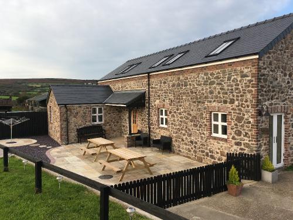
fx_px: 245
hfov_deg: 61.7
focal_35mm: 29
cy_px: 110
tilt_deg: -3.7
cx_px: 146
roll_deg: +0.8
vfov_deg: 48.2
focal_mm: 4.15
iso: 25
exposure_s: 1/509
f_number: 2.2
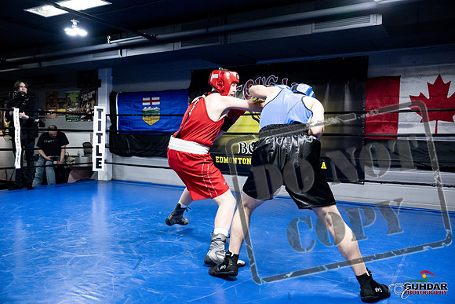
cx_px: 228
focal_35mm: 31
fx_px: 392
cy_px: 152
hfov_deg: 60.3
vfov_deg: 42.3
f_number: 2.8
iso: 8000
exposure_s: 1/1000
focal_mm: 31
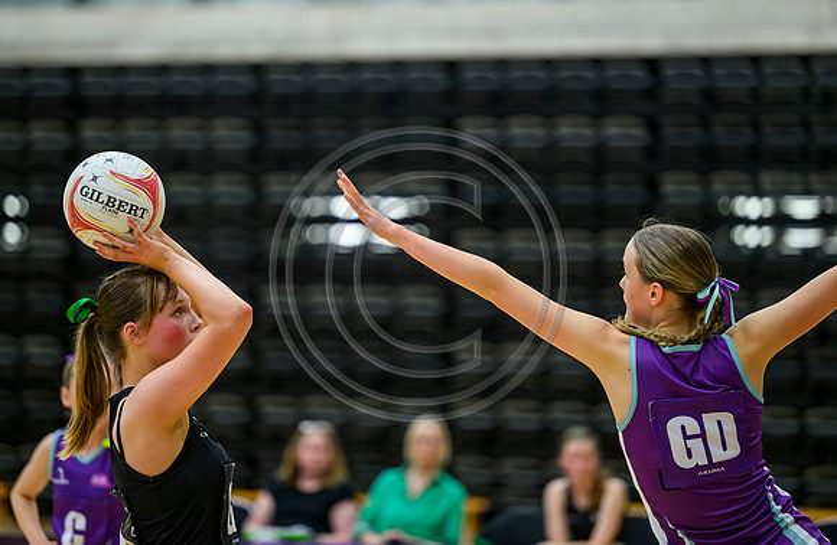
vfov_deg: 7.1
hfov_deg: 10.8
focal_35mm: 191
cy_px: 224
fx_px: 4411
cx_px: 356
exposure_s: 1/1250
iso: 3200
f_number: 2.8
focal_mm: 165
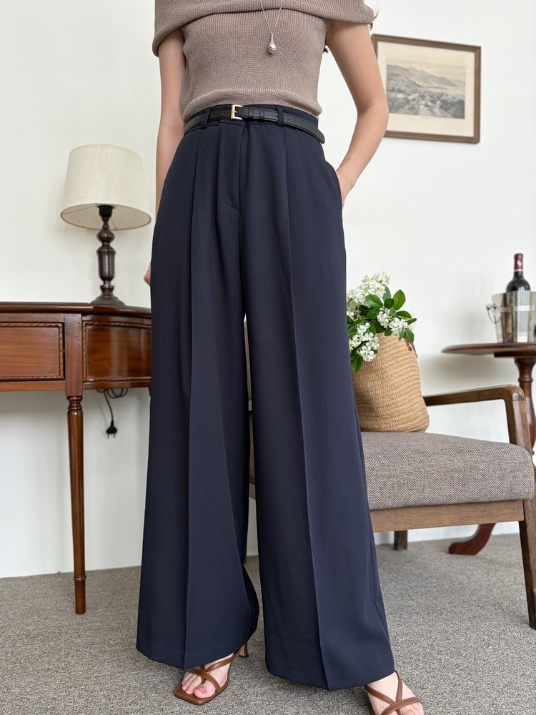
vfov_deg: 67.3
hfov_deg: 53.1
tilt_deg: +0.6
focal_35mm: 26
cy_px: 358
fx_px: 537
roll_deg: +0.7
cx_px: 268
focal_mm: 5.96
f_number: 1.6
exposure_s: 1/121
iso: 64
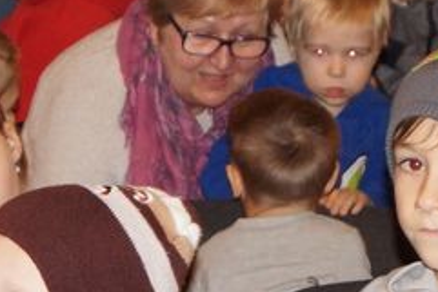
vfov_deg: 4.2
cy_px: 150
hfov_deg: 6.2
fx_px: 3993
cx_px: -65
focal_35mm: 328
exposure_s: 1/60
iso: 1000
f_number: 5.6
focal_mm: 55
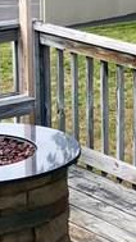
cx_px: 117
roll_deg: +0.1
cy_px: 109
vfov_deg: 13.0
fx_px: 1060
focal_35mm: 165
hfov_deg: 7.3
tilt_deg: -14.5
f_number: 1.8
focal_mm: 4
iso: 20
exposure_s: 1/842
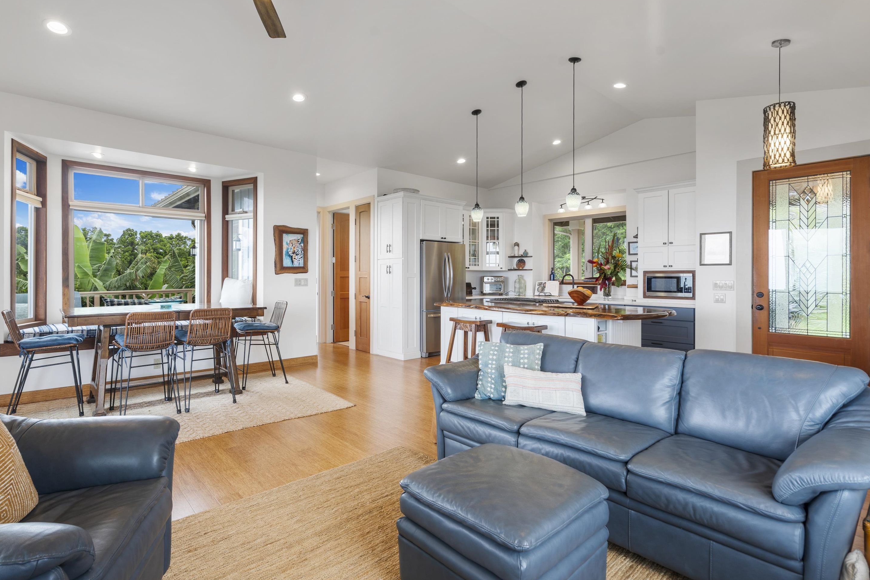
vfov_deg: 70.4
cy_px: 294
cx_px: 412
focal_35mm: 17
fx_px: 411
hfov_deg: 93.2
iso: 100
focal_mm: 16
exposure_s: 1/3
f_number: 8
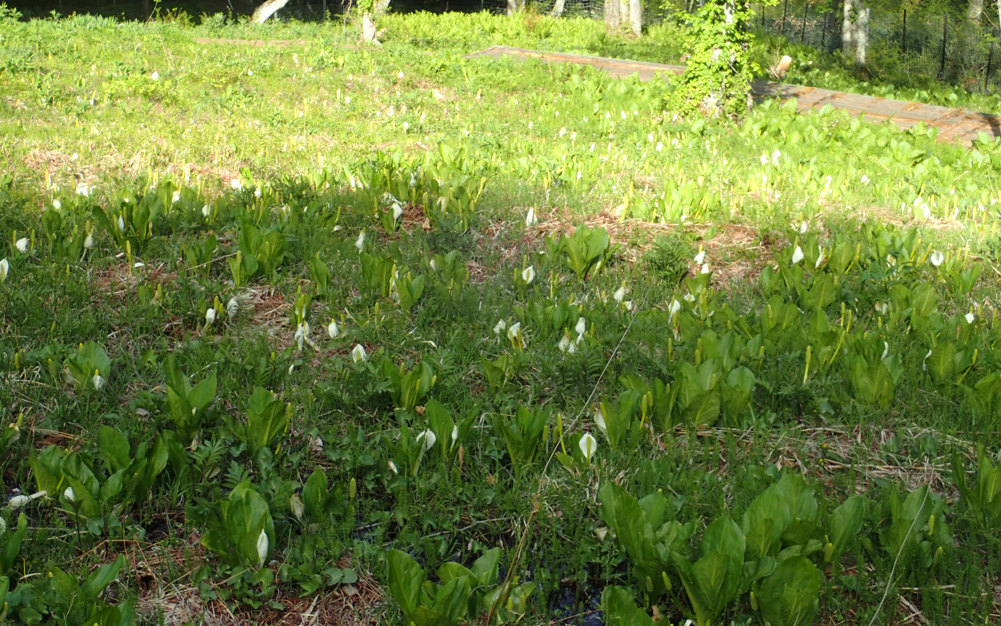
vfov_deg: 21.3
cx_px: 500
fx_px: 1664
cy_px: 257
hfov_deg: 33.5
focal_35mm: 61
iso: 100
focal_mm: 10.29
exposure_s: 1/200
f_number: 5
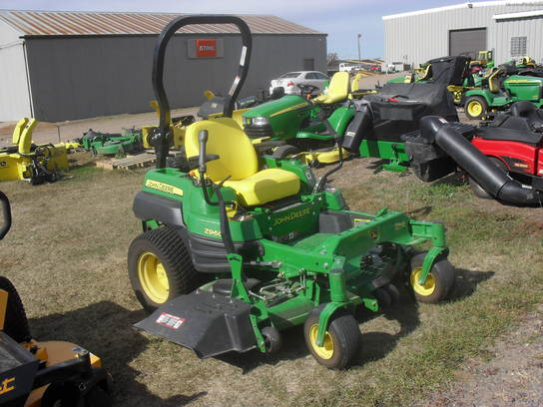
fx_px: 549
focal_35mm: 35
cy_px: 204
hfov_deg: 52.6
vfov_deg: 40.7
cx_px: 272
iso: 100
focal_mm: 6.3
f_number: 8.4
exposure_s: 1/250
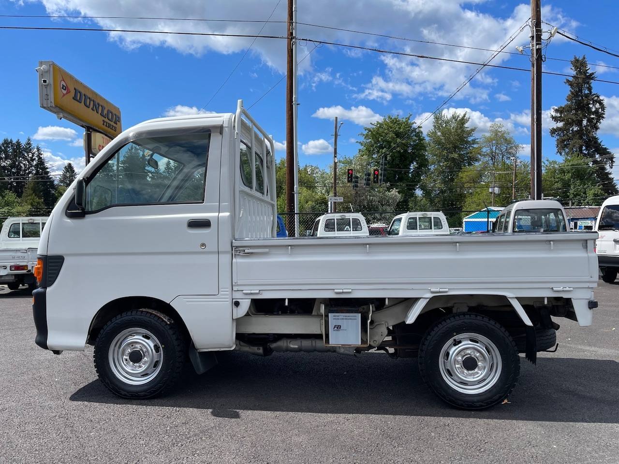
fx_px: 447
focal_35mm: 25
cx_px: 310
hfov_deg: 69.4
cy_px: 232
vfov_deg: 54.9
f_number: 1.6
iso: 32
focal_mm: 5.1
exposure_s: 1/3257
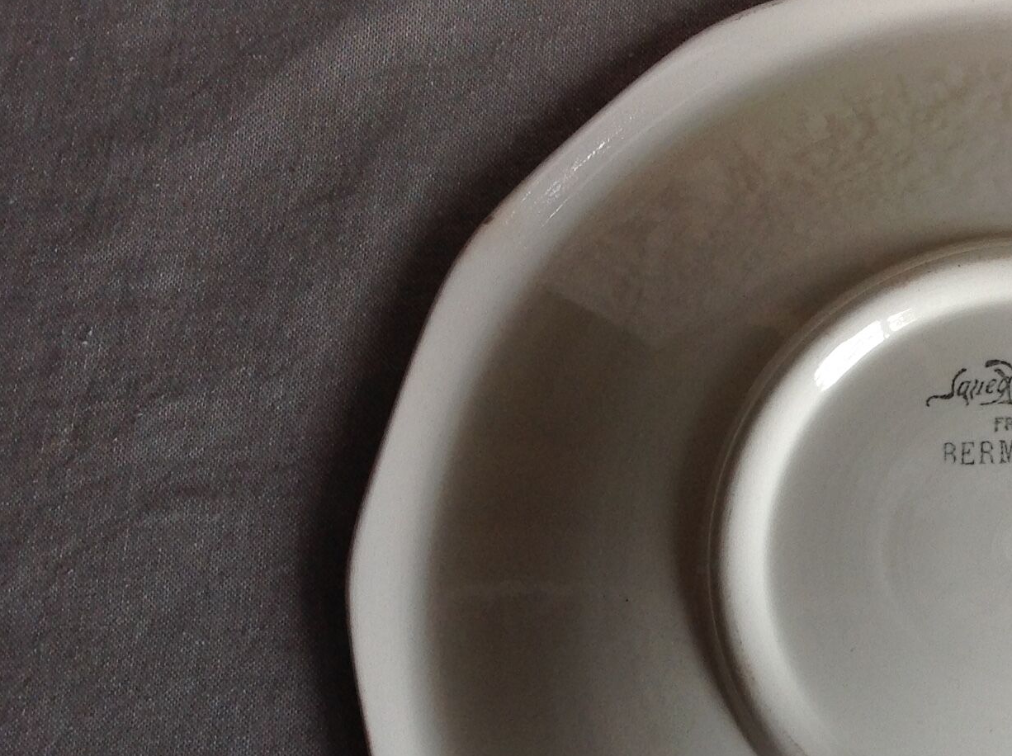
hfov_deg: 25.1
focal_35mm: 74
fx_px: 2160
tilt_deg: -80.8
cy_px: 688
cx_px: 1015
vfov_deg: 19.5
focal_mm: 4.28
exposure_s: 1/155
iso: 50
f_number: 2.4
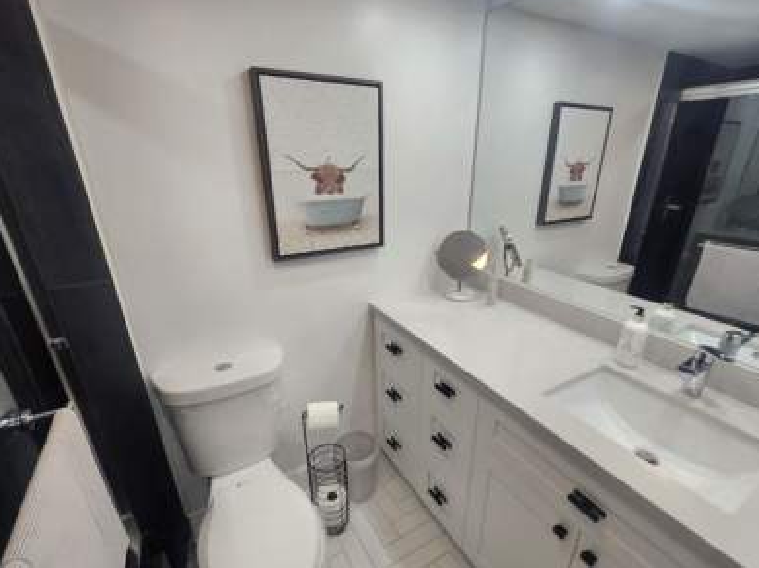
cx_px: 399
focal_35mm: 16
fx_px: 351
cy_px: 297
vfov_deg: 78.0
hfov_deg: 94.5
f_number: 2.2
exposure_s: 1/60
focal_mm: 1.74
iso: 80
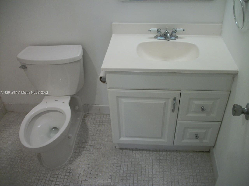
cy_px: 93
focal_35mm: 32
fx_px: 230
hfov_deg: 56.8
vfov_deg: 44.2
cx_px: 124
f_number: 2.9
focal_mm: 5.7
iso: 80
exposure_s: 1/50
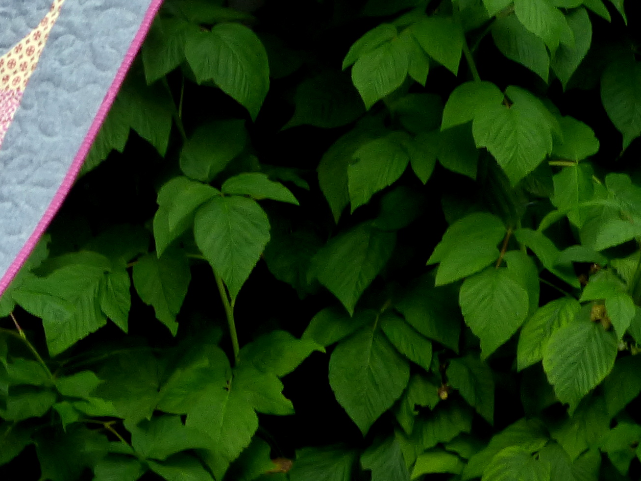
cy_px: -78
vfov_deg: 5.7
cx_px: -270
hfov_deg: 7.5
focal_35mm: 261
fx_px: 4833
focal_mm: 14.2
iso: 160
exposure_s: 1/200
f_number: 5.1
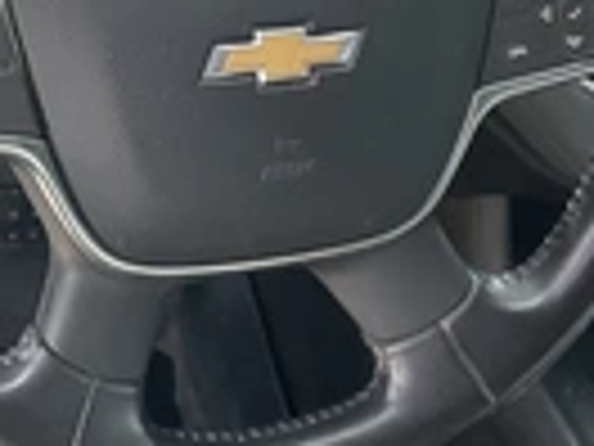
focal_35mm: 88
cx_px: 148
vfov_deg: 16.6
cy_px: 54
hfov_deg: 22.1
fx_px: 1510
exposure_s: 1/172
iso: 32
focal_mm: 3
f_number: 1.8
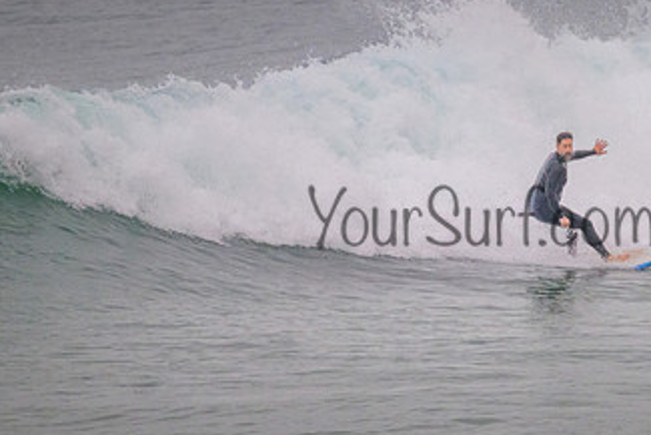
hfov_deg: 1.4
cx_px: 515
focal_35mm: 1426
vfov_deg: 1.0
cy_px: 199
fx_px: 25797
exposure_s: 1/1250
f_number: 11
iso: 3200
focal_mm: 800
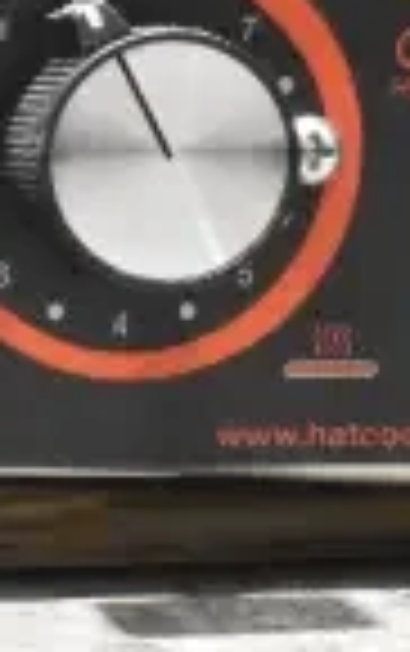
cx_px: -644
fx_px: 3086
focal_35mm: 173
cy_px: 452
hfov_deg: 7.1
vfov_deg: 12.1
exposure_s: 1/160
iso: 6400
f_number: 4
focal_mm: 27
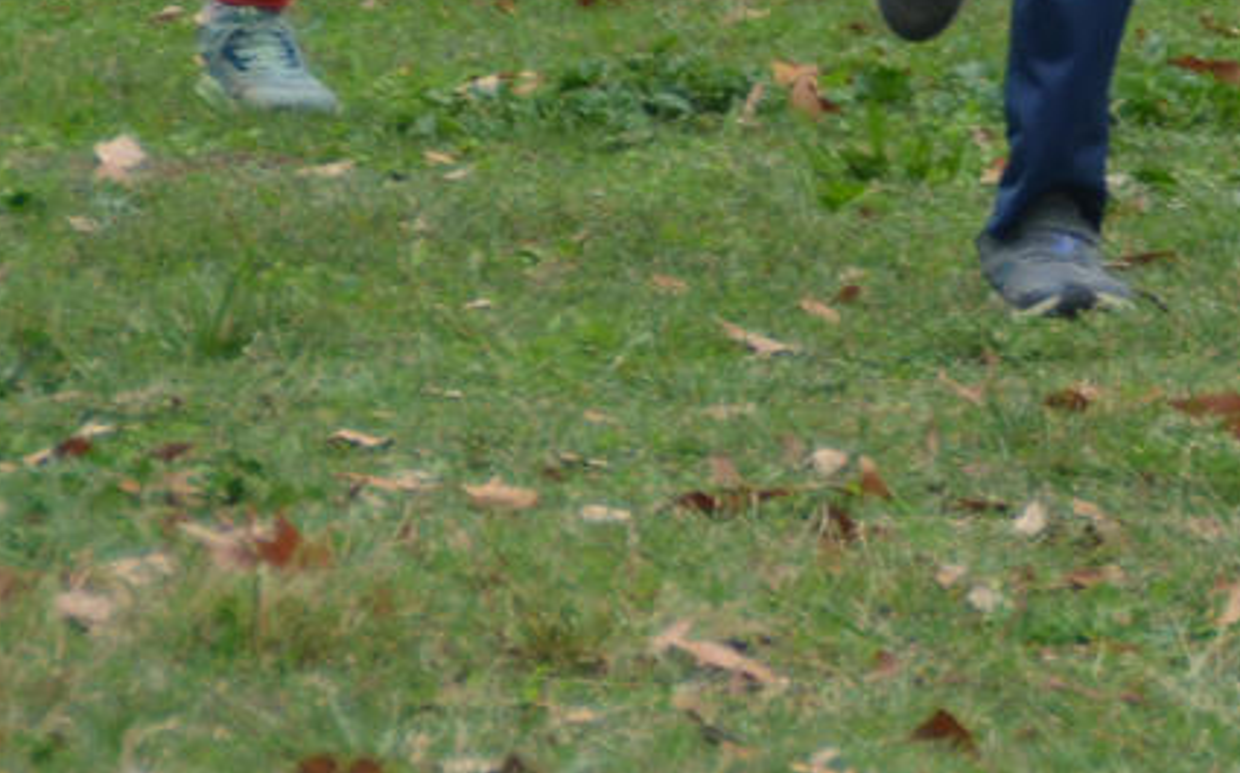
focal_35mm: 634
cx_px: 2824
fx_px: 21411
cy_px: -314
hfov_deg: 3.3
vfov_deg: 2.1
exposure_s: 1/500
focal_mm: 86
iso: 360
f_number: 5.6
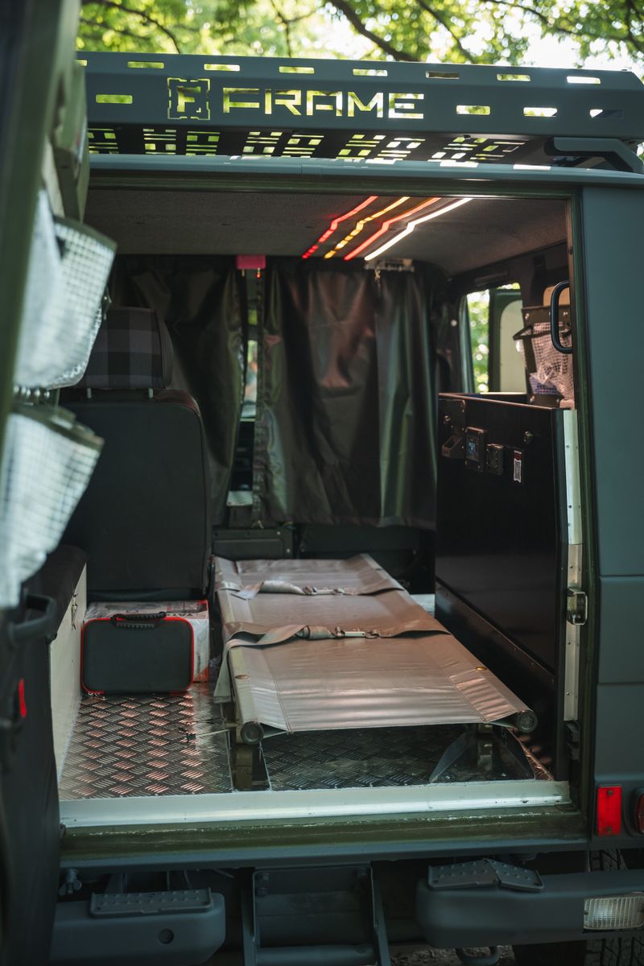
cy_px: 483
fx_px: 1127
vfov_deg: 46.4
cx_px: 322
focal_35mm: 42
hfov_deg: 31.9
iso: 1000
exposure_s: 1/100
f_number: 2.8
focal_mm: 42
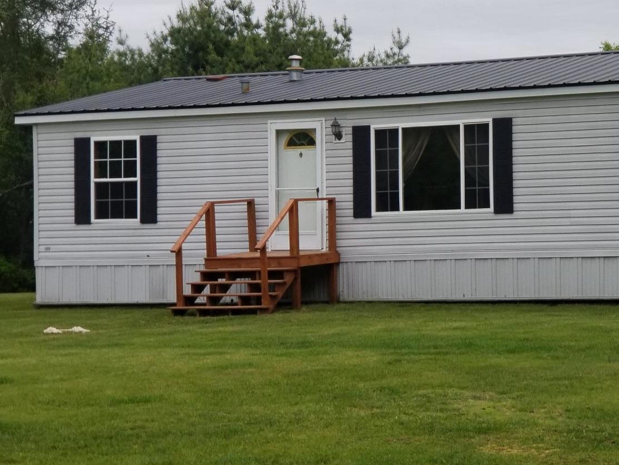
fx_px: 1663
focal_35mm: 93
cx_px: 538
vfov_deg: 15.9
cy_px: 195
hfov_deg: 20.7
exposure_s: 1/340
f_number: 2.4
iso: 25
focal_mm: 6
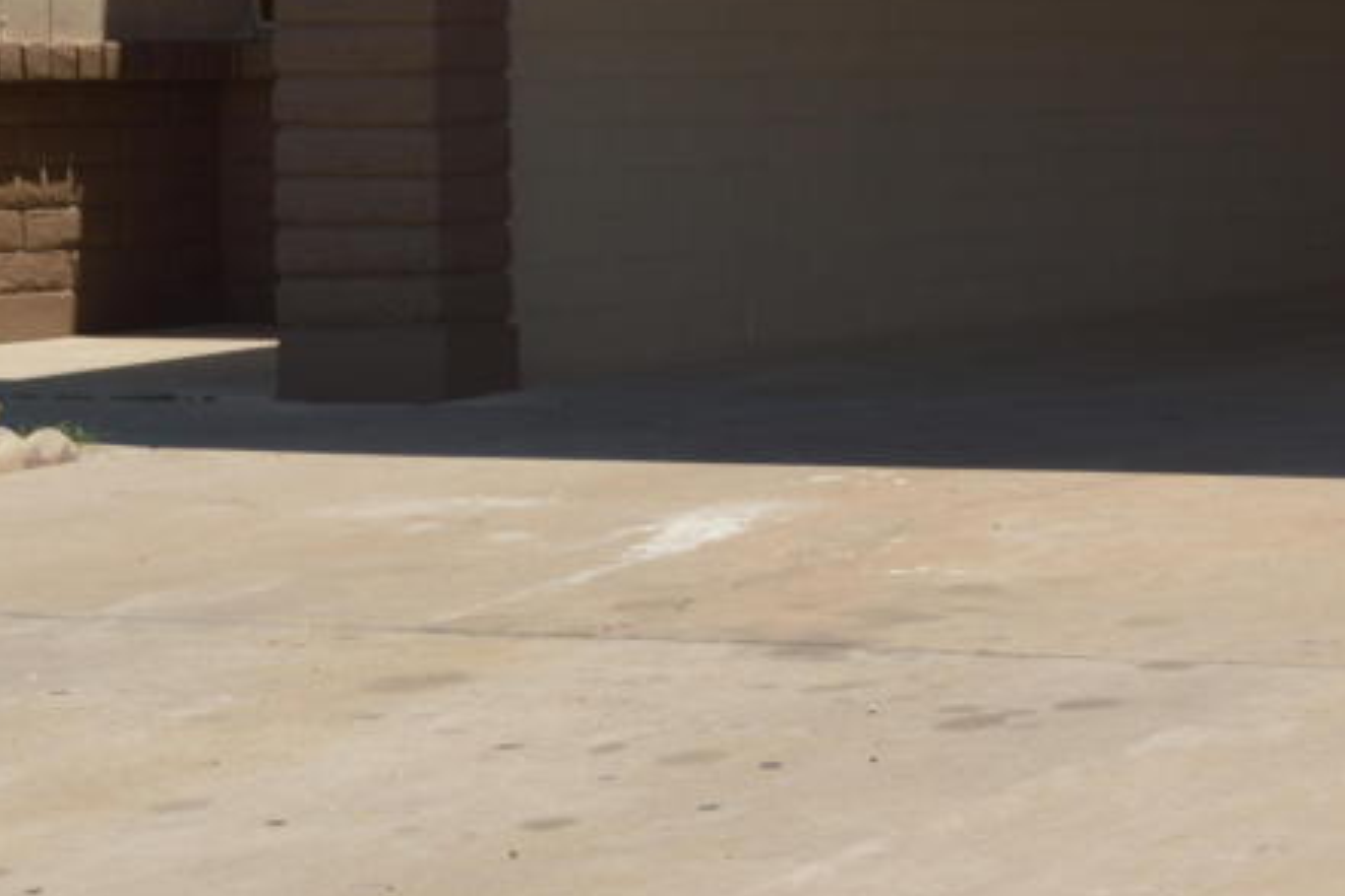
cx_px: 1578
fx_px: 5865
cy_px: -91
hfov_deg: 12.8
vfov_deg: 8.7
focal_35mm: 157
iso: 100
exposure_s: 1/200
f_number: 10
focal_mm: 40
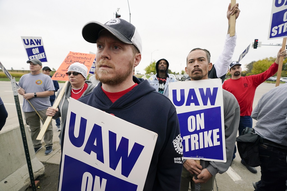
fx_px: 128
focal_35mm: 16
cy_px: 96
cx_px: 144
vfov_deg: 73.8
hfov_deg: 96.7
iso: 500
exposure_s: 1/320
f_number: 5
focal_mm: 16
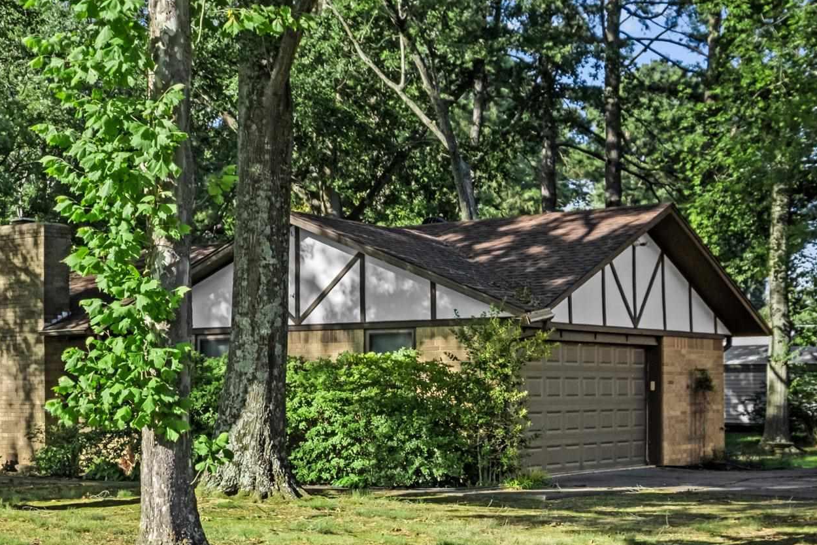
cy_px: 362
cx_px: 135
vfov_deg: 22.5
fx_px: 1362
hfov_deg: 32.3
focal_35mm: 60
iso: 400
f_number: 6.4
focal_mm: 20
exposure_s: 1/400
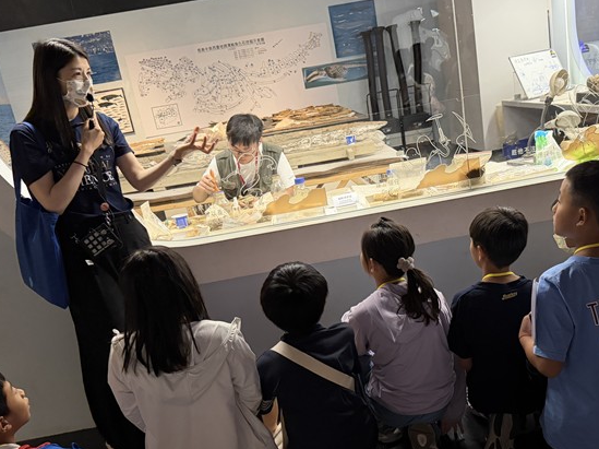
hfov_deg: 52.4
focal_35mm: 35
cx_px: 351
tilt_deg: -16.9
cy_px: 272
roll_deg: +9.5
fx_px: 605
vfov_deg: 40.5
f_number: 1.78
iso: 640
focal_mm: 6.76
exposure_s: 1/60
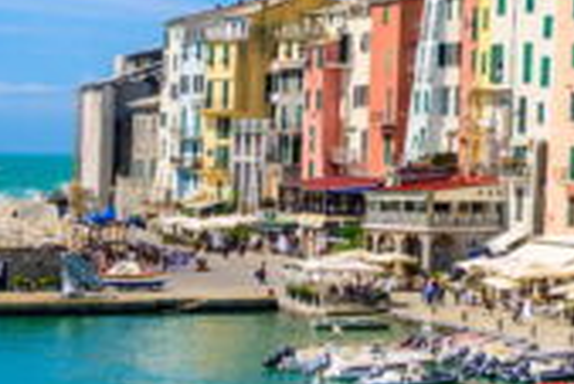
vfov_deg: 10.1
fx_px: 2170
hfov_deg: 13.1
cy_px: 80
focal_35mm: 136
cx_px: 1131
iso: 100
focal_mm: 30
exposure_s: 1/800
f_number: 7.1
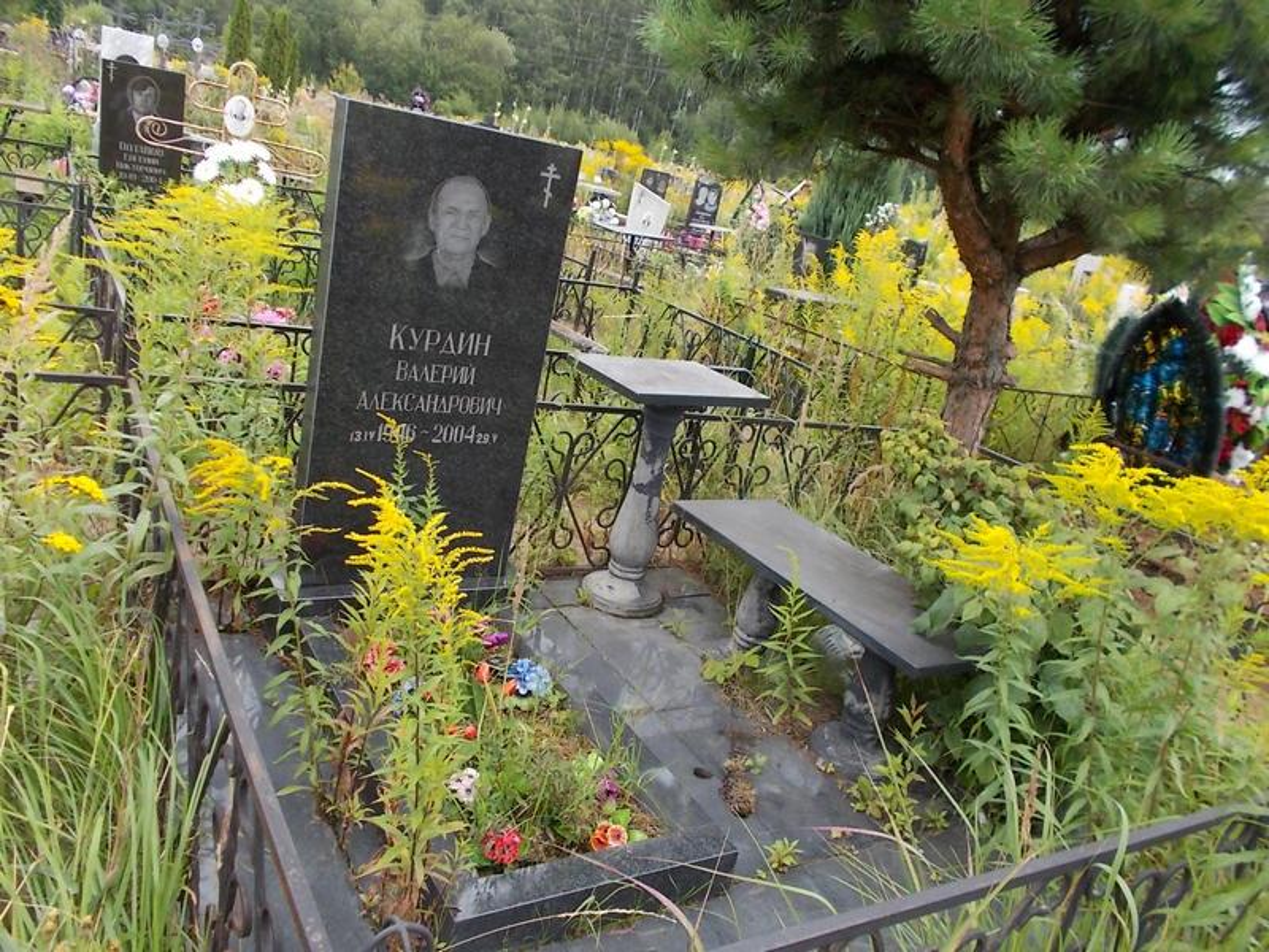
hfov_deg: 67.3
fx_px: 953
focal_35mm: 26
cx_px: 634
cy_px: 476
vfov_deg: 53.1
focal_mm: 4.6
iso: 80
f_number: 3.2
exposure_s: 1/200
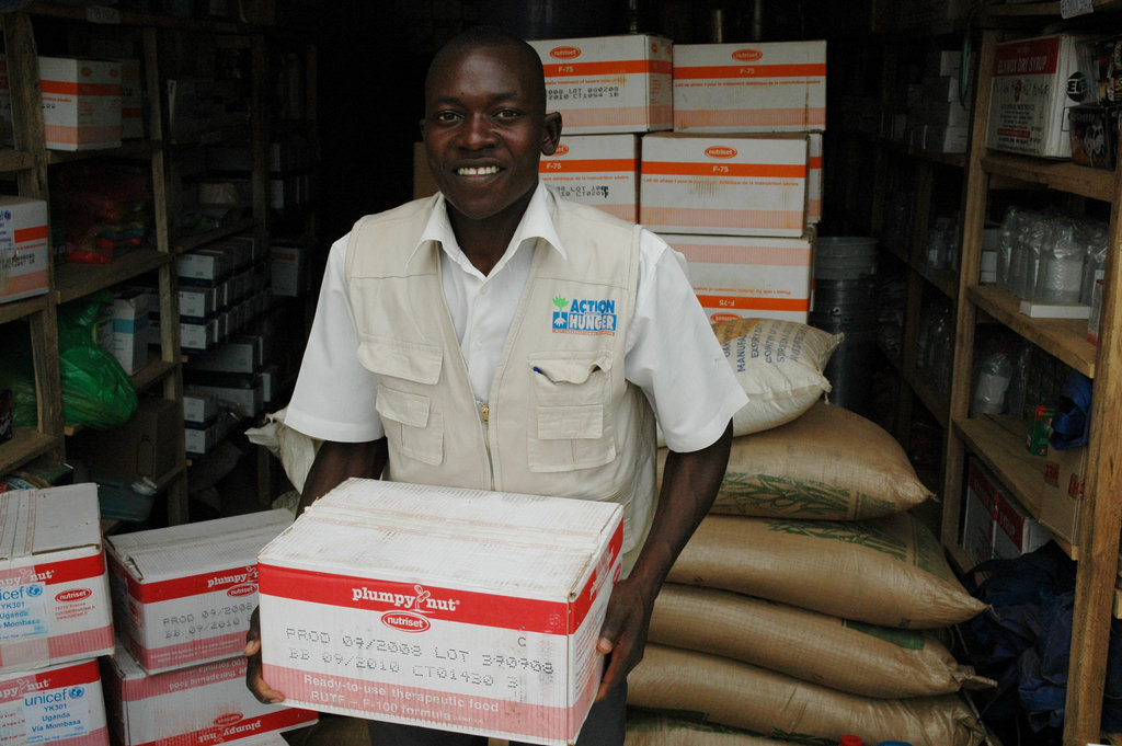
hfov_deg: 42.4
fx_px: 1448
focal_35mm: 46
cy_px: 373
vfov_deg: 28.9
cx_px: 561
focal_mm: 31
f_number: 8
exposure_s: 1/250
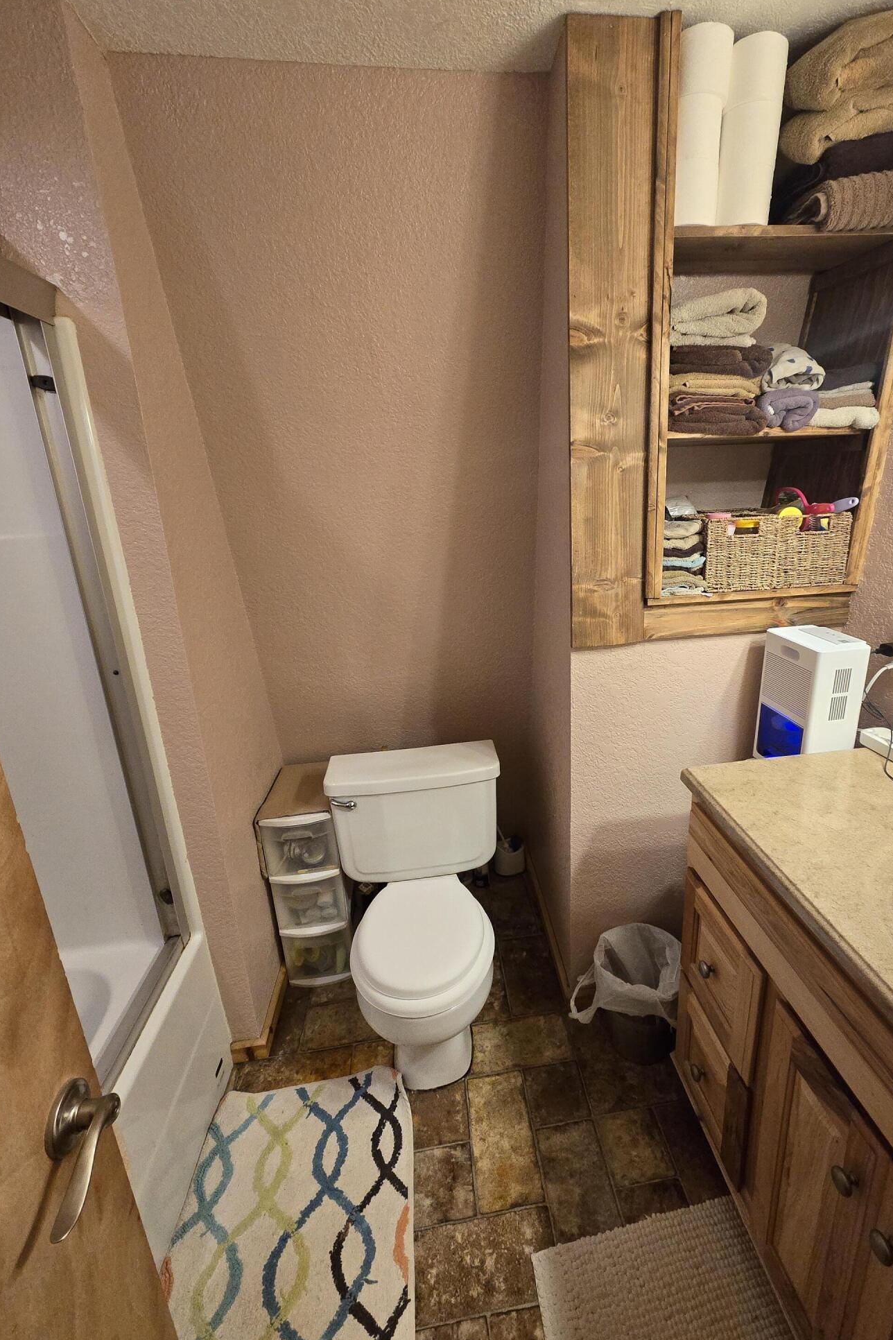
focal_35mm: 14
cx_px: 492
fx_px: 521
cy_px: 652
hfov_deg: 81.0
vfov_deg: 104.2
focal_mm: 2.2
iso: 500
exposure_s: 1/60
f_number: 2.2
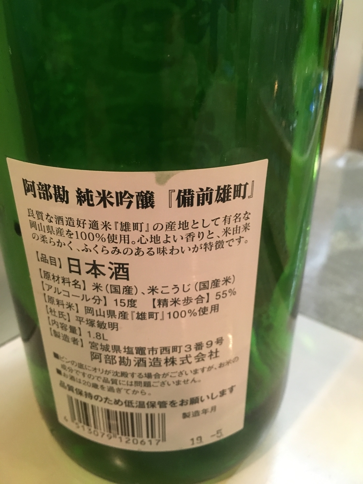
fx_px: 405
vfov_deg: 61.7
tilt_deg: -28.7
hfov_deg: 48.2
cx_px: 182
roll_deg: -0.2
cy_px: 242
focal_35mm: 29
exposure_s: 1/17
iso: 200
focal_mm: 4.15
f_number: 2.2
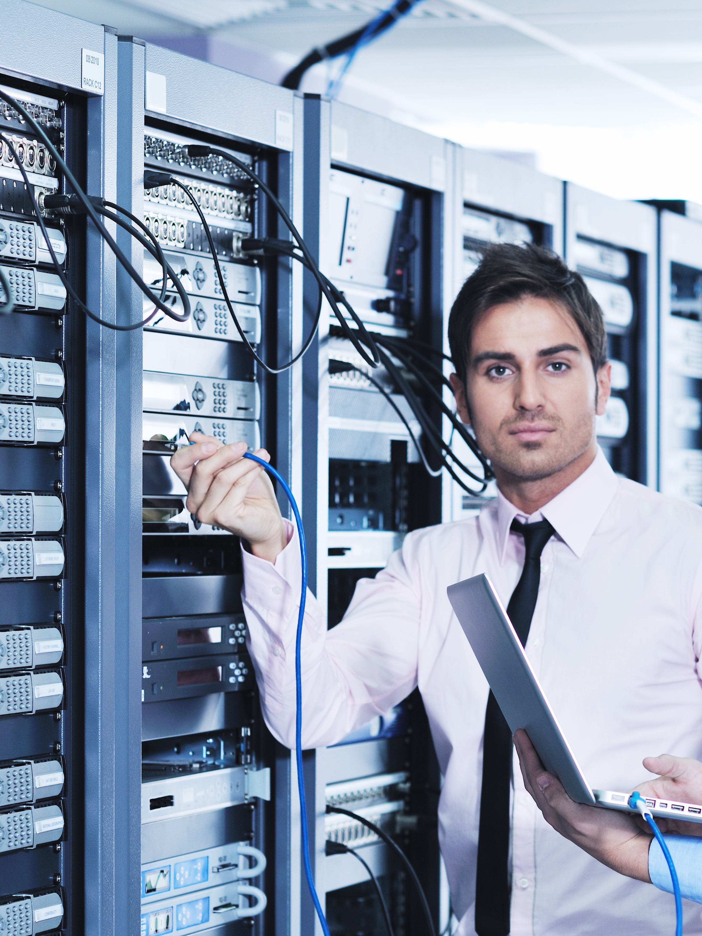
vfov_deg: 13.9
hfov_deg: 10.4
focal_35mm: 142
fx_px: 3839
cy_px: 535
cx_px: 508
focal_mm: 85
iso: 50
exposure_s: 1/100
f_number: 3.5
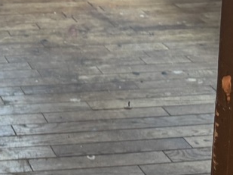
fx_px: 753
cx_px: -83
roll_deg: +0.4
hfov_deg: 16.5
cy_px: -140
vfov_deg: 12.1
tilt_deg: -8.3
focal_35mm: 112
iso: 160
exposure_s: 1/60
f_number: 1.78
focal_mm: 6.76
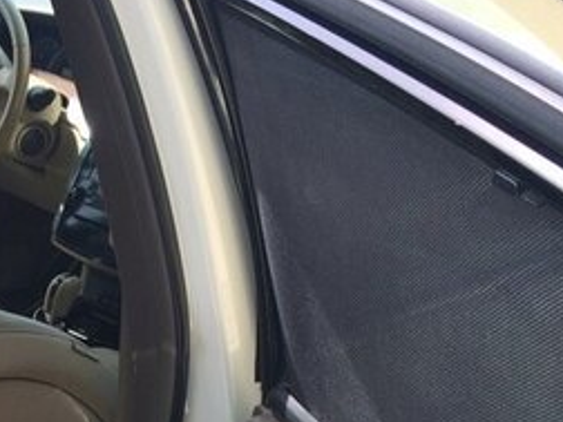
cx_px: -109
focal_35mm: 76
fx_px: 1236
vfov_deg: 18.3
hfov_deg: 23.5
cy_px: 521
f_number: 2.2
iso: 32
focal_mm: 4.15
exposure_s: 1/351
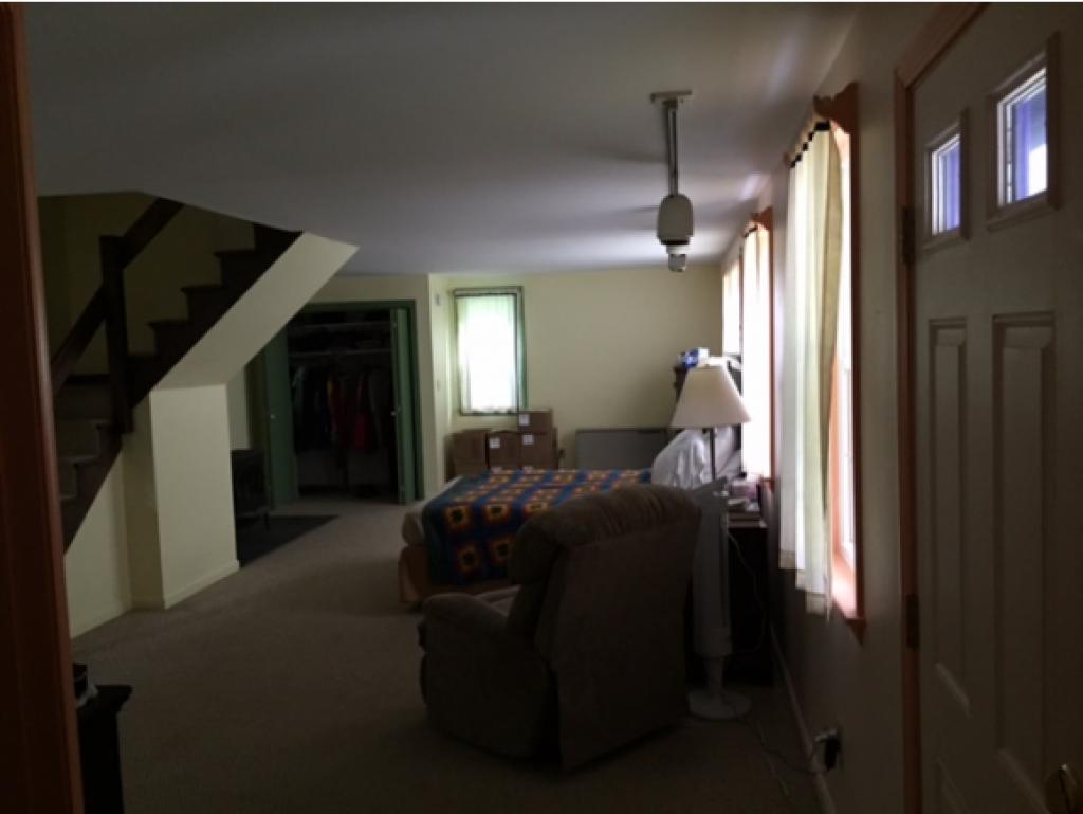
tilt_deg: -3.3
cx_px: 542
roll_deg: +1.2
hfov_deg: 61.6
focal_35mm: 29
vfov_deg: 48.3
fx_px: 908
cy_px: 407
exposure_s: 1/17
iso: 250
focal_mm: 4.15
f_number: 2.2
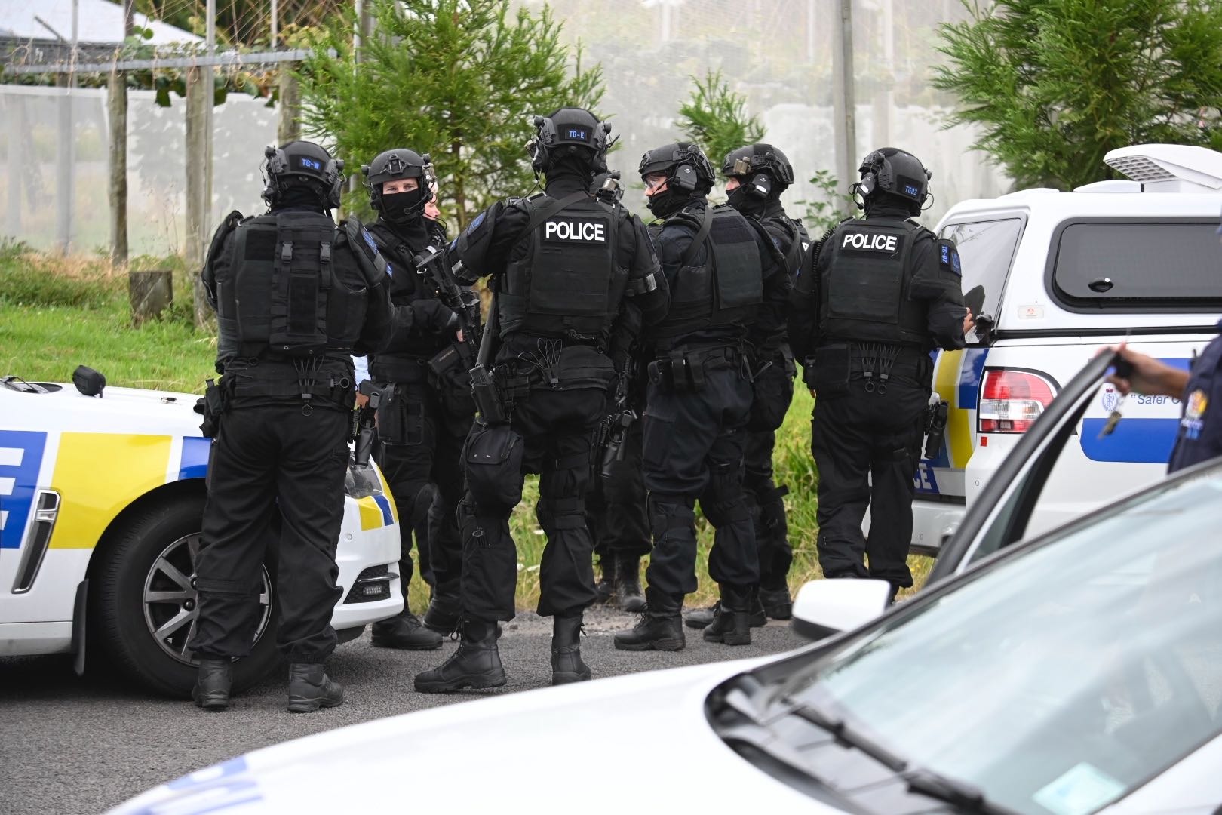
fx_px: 3394
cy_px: 408
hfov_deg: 20.4
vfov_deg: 13.7
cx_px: 611
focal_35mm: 100
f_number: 4
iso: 1000
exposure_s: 1/2500
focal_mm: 100
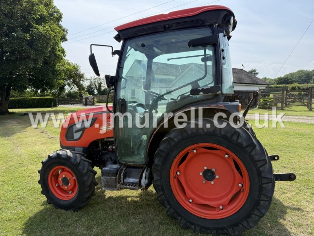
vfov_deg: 56.8
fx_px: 218
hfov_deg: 71.6
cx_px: 157
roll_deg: +0.2
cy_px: 118
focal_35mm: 24
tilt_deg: -5.8
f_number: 1.78
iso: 100
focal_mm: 6.76
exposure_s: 1/3759
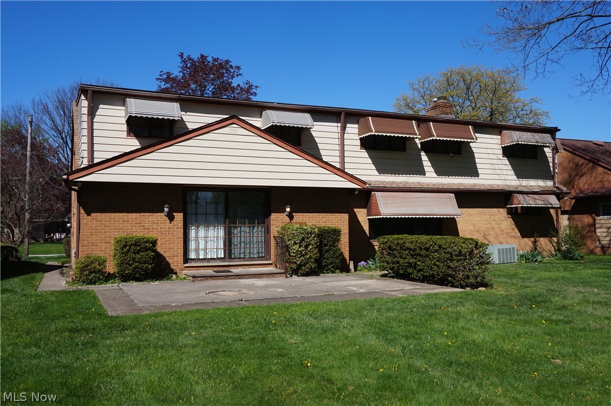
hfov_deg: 62.0
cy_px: 203
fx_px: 509
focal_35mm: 30
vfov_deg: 43.5
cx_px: 306
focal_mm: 20
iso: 100
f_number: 14
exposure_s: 1/100
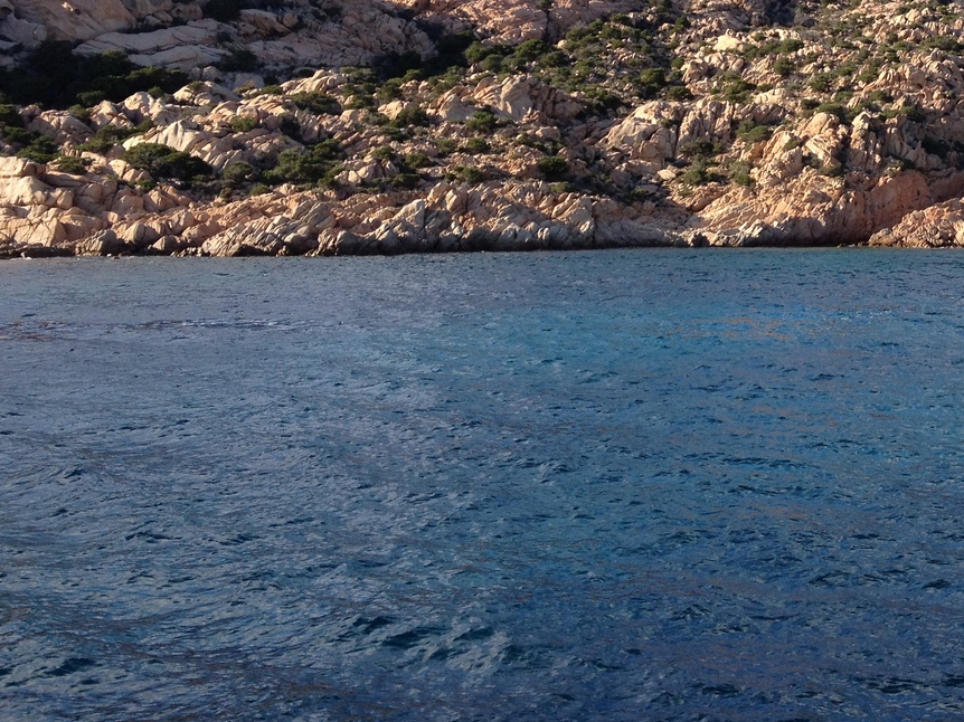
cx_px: 870
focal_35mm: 65
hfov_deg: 28.6
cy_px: 101
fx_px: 1810
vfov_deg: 22.1
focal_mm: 4.28
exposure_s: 1/836
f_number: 2.4
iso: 64
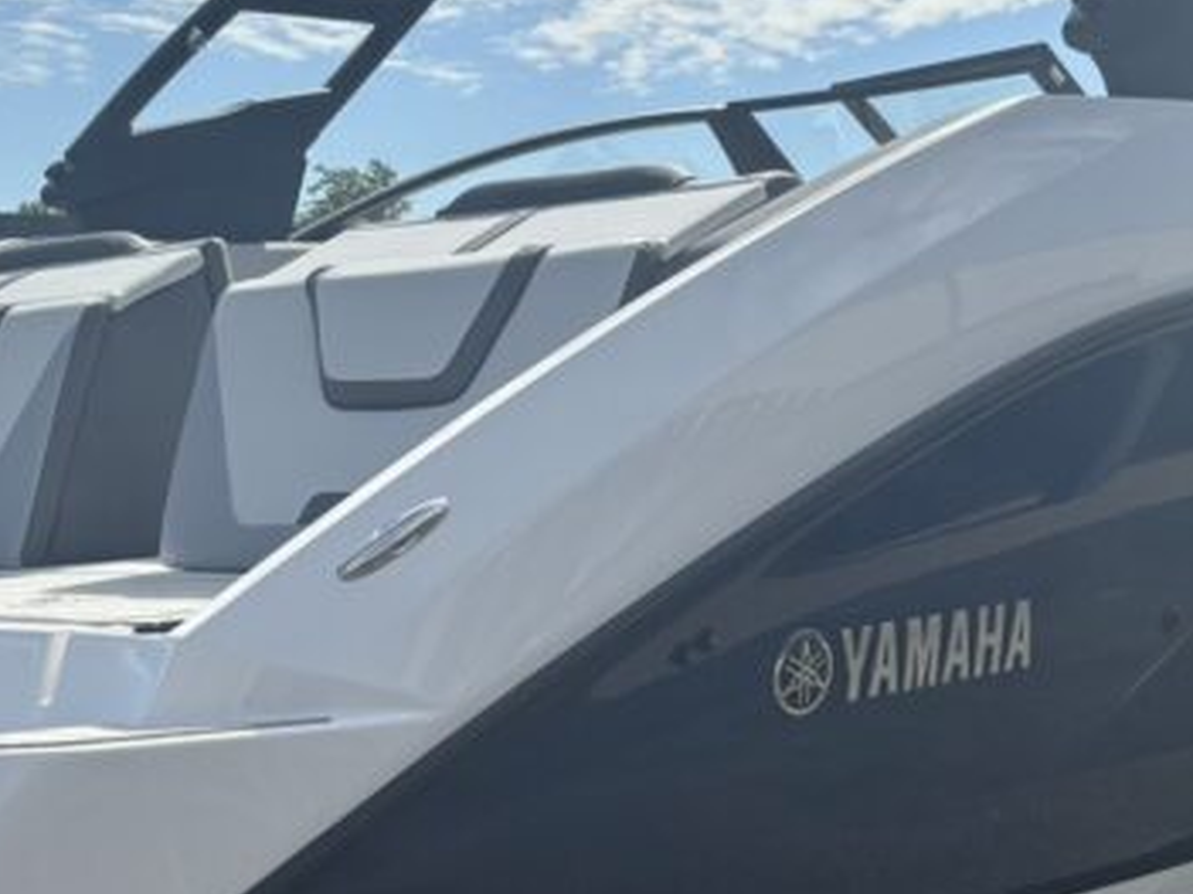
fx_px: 2722
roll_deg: +3.2
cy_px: 687
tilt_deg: -1.2
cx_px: 529
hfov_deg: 24.7
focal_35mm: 79
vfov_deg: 18.5
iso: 50
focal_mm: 5.96
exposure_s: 1/5348
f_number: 1.6
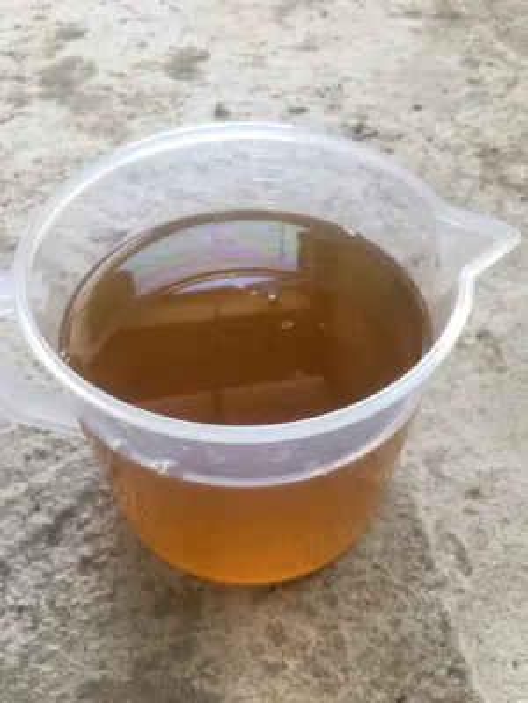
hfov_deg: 48.2
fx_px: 590
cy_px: 352
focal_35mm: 29
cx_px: 264
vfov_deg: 61.7
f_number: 2.2
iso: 40
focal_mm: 4.15
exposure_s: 1/100
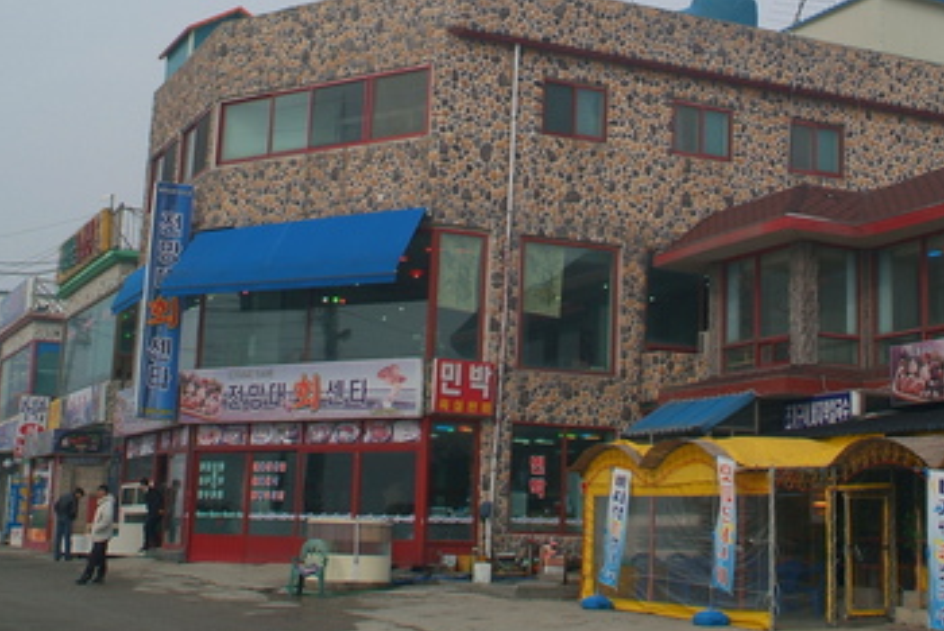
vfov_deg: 22.4
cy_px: 132
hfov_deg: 33.1
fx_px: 1575
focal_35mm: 60
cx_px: 619
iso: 200
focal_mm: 20
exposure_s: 1/500
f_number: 8
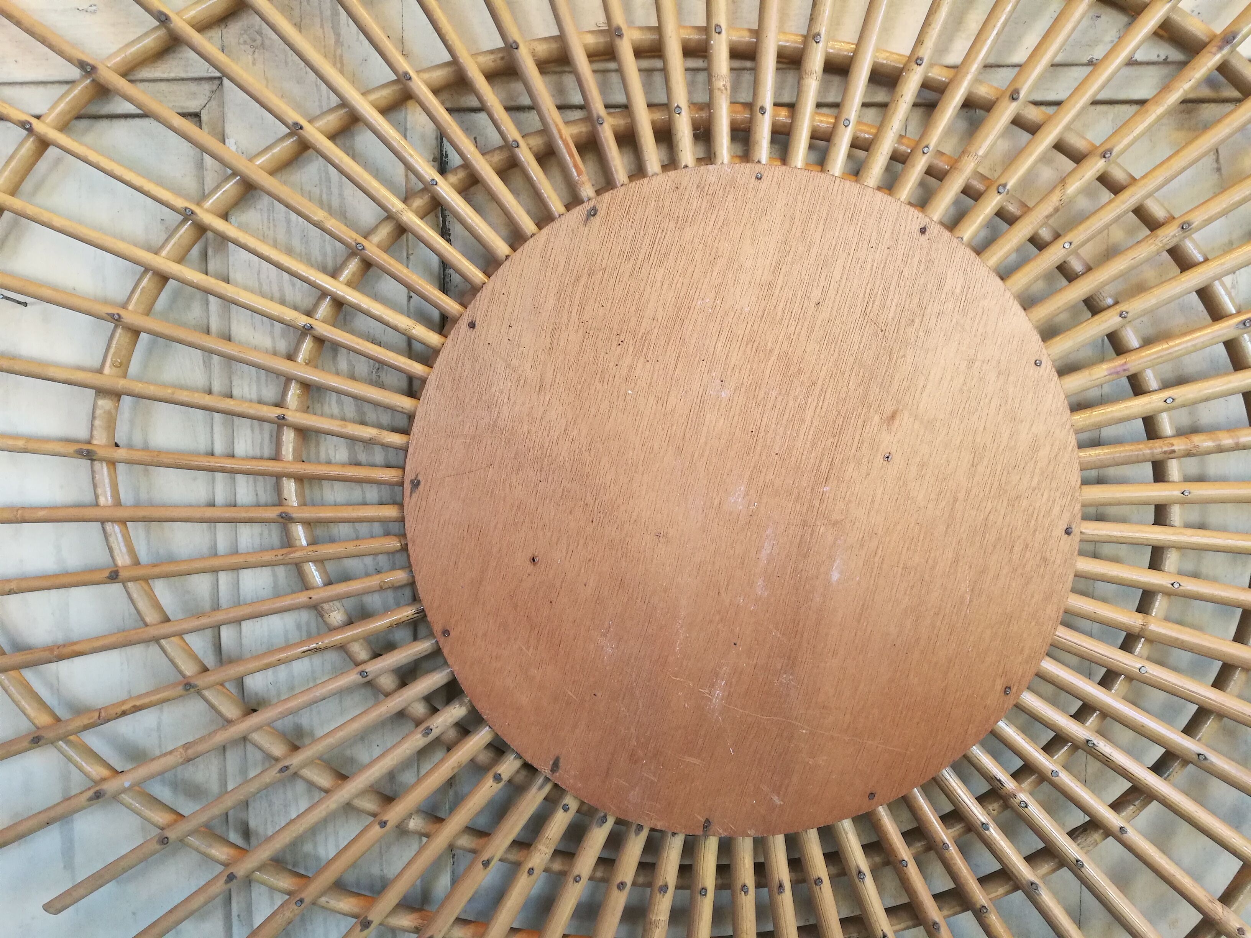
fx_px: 976
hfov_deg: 65.3
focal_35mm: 27
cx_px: 626
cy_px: 469
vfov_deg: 51.4
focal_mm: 4.5
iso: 250
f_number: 2.2
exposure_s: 1/33.3
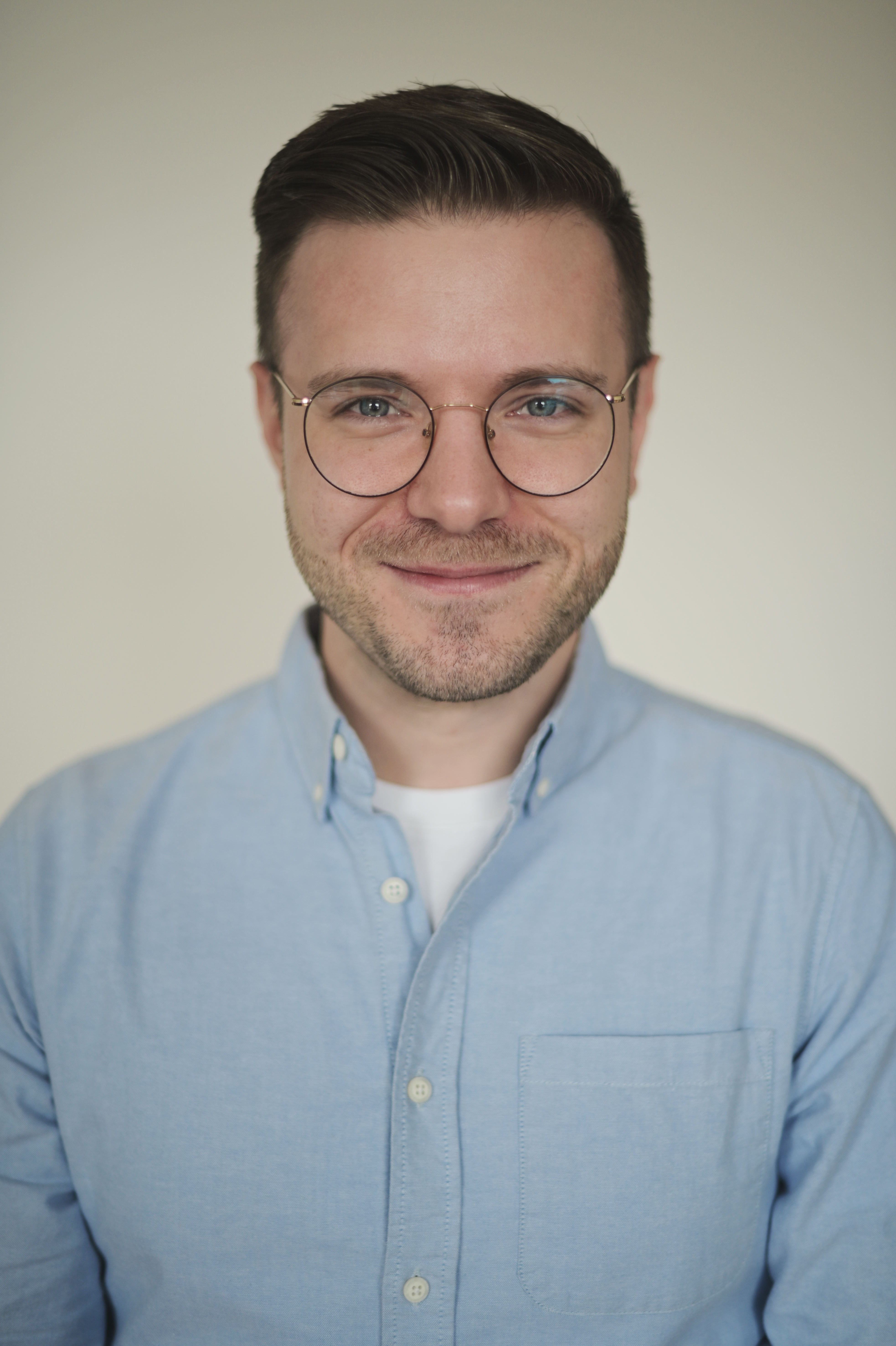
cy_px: 673
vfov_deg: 39.6
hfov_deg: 27.0
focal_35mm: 50
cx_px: 448
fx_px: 1869
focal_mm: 50
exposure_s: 1/200
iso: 200
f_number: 1.4
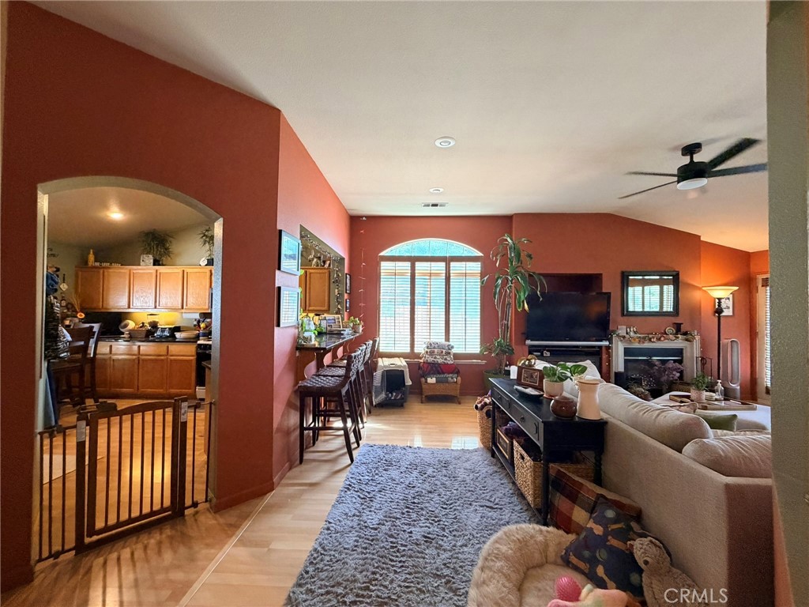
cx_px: 404
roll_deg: +0.3
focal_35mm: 14
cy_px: 304
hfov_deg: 102.1
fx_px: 327
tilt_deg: -0.1
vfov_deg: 85.7
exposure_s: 1/60
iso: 400
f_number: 2.2
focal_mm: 2.22
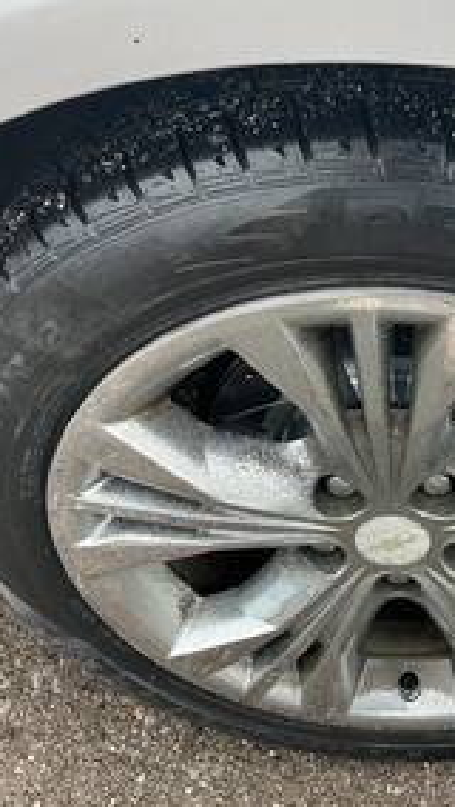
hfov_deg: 26.7
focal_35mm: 43
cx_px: 421
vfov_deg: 47.3
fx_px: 921
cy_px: 404
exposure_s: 1/122
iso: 40
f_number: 1.8
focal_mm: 3
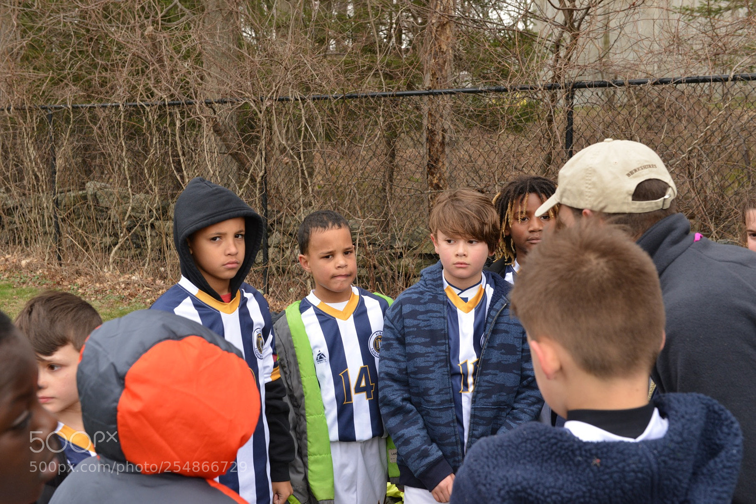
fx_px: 1050
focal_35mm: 50
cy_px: 252
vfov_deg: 27.0
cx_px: 378
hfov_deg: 39.6
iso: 1000
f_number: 9
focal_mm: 50
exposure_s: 1/250
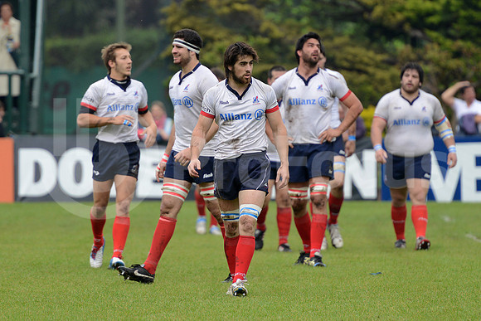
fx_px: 3608
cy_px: 160
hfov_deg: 7.6
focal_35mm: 270
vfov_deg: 5.1
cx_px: 240
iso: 640
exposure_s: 1/500
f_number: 4
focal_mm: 270
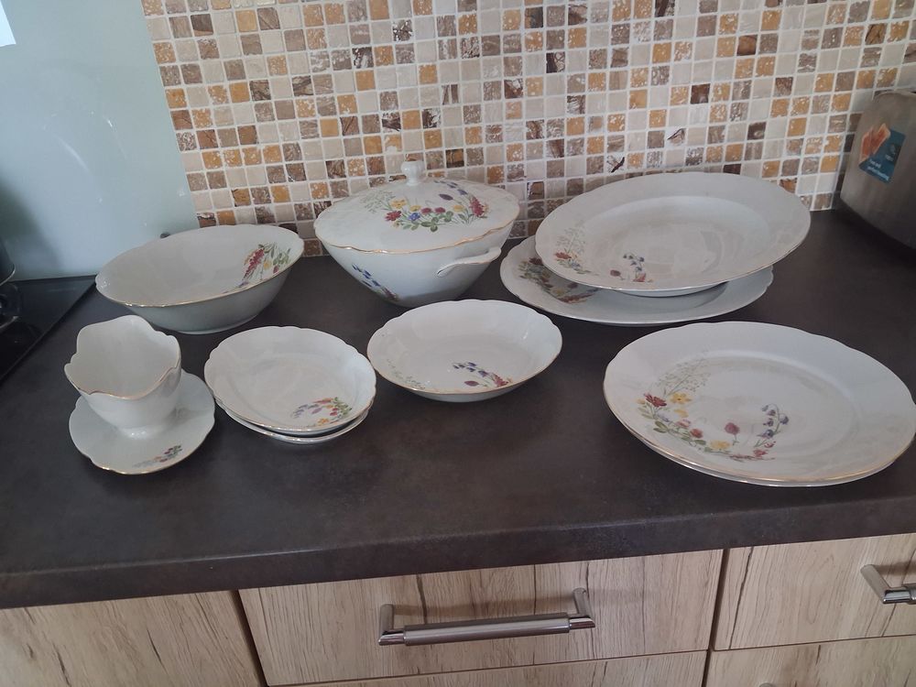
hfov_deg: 65.3
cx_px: 458
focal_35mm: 27
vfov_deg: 51.4
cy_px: 344
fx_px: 714
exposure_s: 1/25
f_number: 1.8
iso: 800
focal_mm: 4
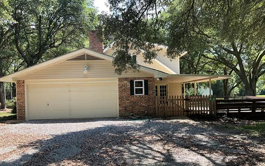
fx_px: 231
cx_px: 132
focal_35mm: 32
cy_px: 93
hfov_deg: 59.7
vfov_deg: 39.3
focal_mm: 3
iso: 25
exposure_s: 1/287
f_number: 1.8
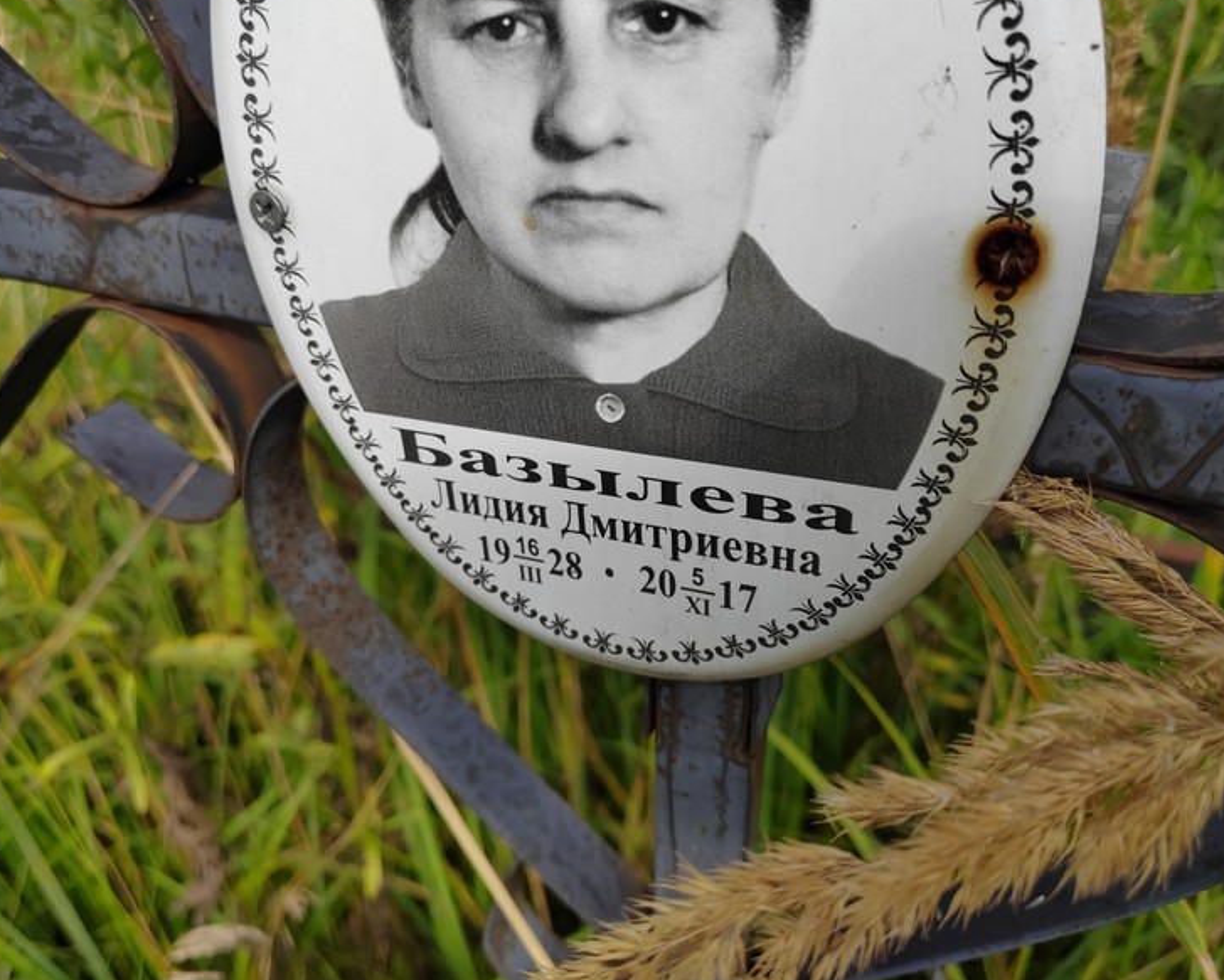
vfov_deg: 50.0
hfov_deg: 60.4
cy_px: 480
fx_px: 1051
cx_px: 608
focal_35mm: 29
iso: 100
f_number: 1.9
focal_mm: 5.52
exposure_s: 1/1300
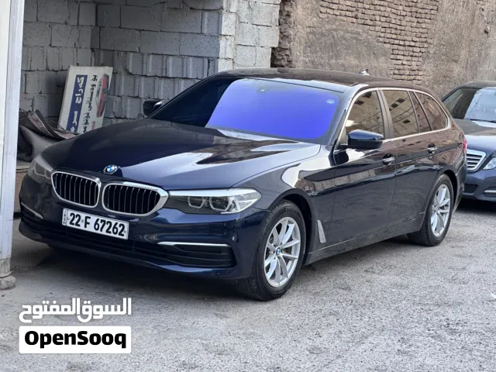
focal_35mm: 77
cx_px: 248
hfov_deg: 25.3
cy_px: 186
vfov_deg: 19.1
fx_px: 1103
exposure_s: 1/99
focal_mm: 9
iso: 80
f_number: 2.8
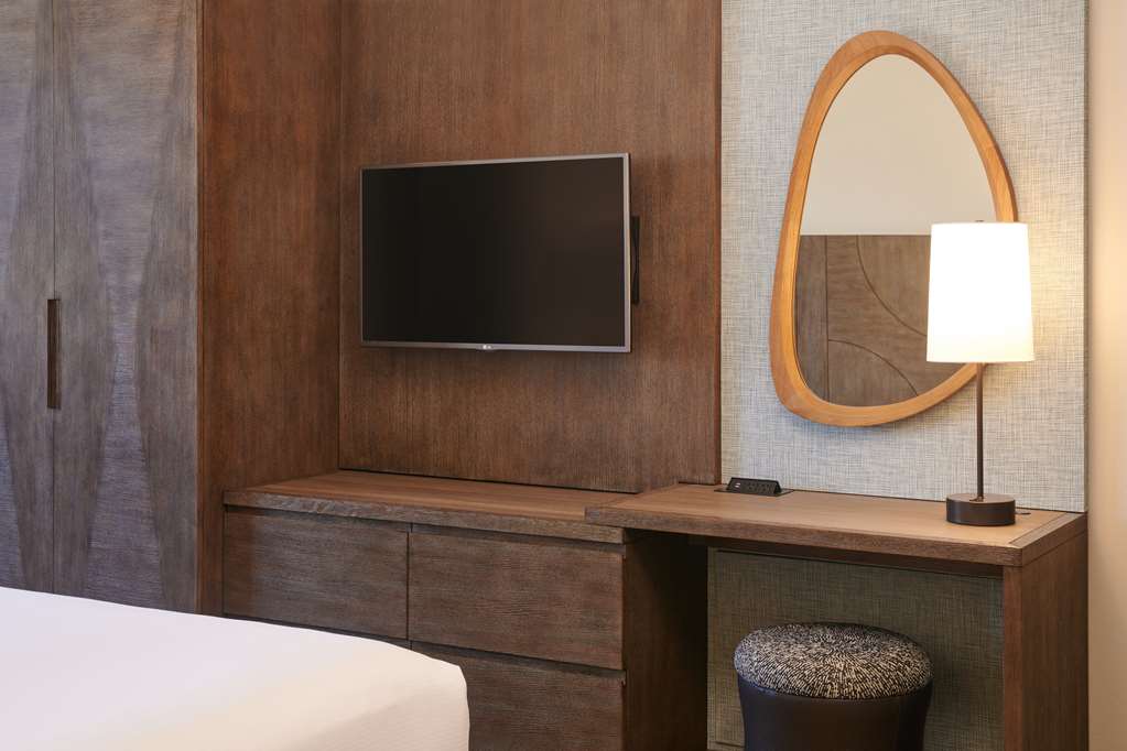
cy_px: 376
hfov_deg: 39.6
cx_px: 564
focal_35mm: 50
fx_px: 1565
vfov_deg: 27.0
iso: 100
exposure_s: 2
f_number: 11
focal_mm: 50
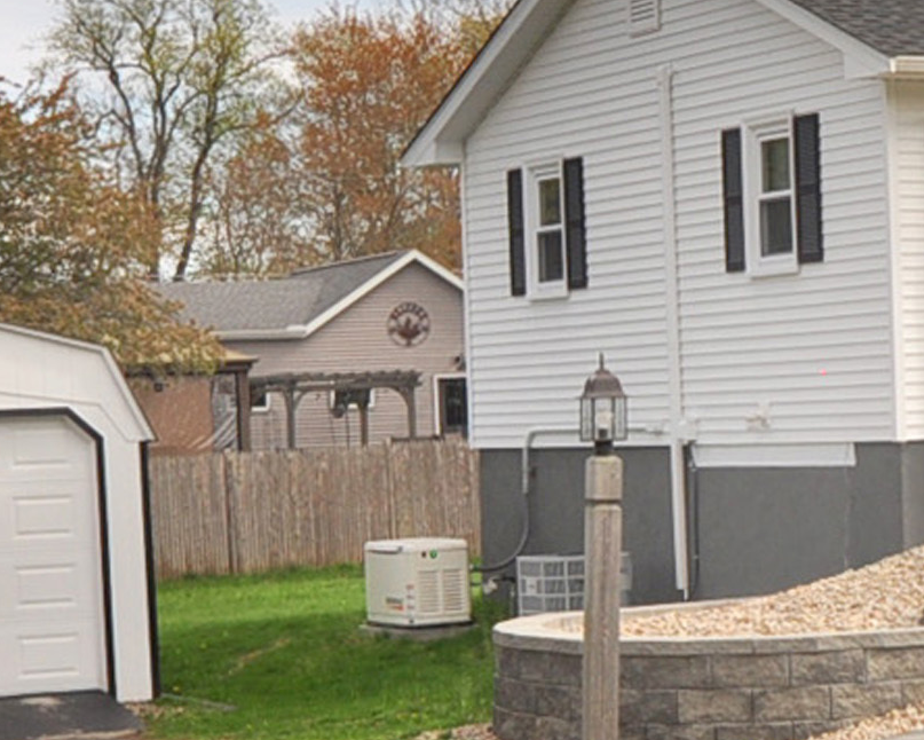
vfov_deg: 15.2
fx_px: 2763
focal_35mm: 101
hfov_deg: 18.7
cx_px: 840
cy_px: 244
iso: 200
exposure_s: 1/500
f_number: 7.1
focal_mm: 20
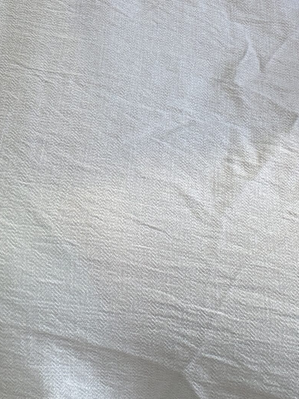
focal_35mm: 73
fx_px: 841
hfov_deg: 19.7
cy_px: 61
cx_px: 20
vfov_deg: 26.0
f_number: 1.9
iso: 64
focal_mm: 2.69
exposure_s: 1/100
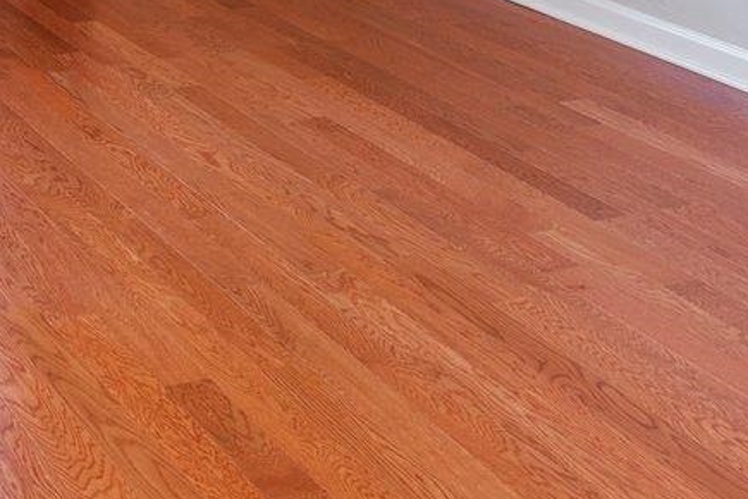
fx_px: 1662
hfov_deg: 24.7
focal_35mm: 80
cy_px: -438
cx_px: 81
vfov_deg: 14.6
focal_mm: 17
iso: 100
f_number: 9
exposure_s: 8
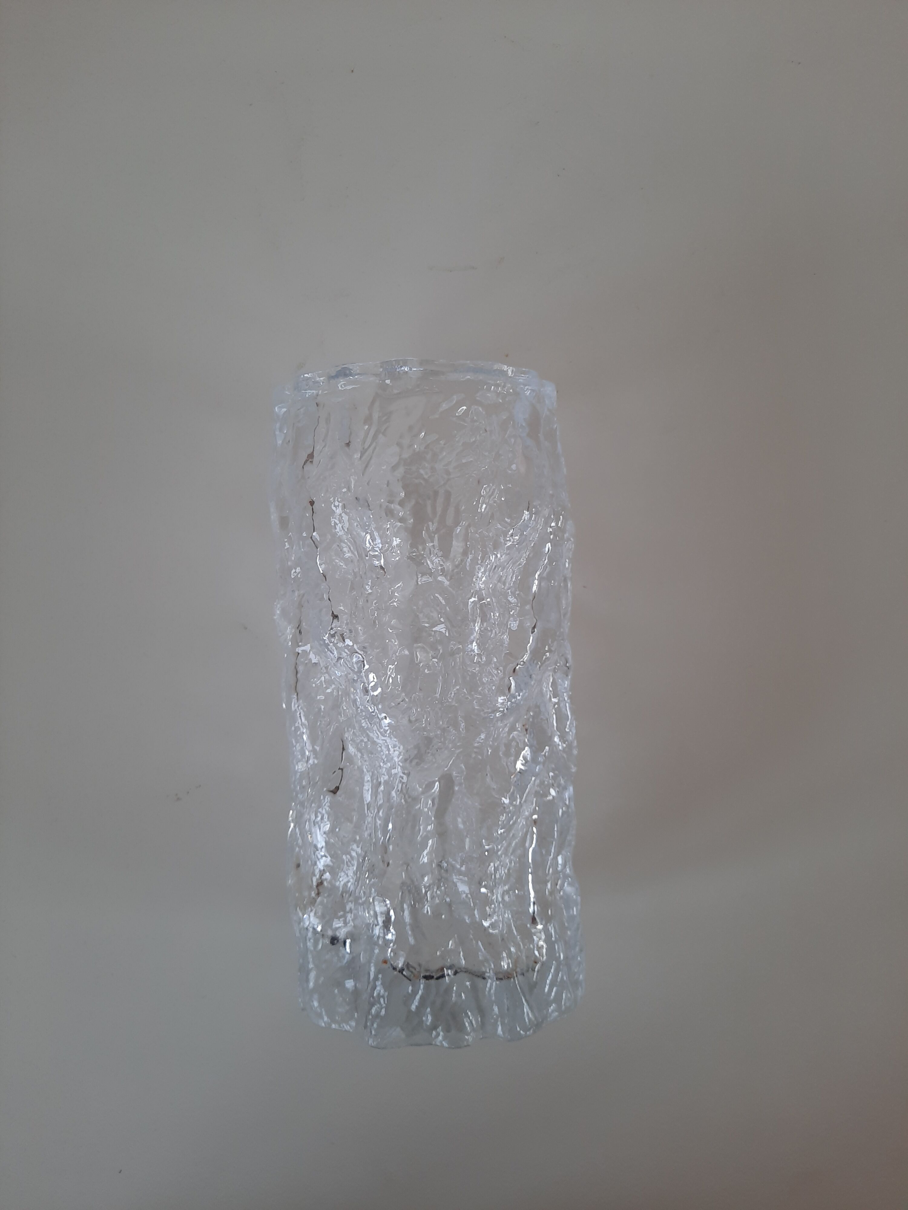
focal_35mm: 25
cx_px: 454
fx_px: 874
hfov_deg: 54.9
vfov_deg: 69.4
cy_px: 605
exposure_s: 1/50
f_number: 2
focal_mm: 4.6
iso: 125
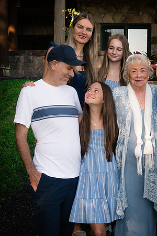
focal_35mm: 73
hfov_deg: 18.3
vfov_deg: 27.8
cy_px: 135
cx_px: 158
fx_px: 475
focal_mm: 24
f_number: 8
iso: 320
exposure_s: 1/250
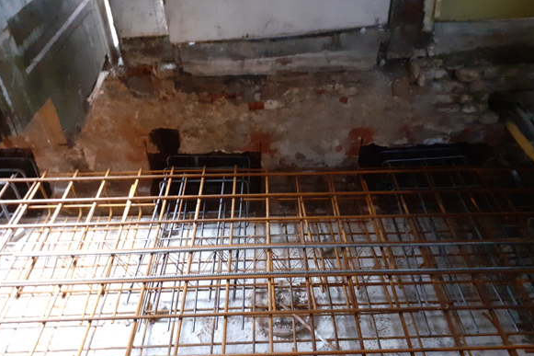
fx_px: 430
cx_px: 269
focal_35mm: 29
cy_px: 184
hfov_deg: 63.7
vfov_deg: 44.9
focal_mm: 3.6
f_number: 1.9
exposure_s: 1/20
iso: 500
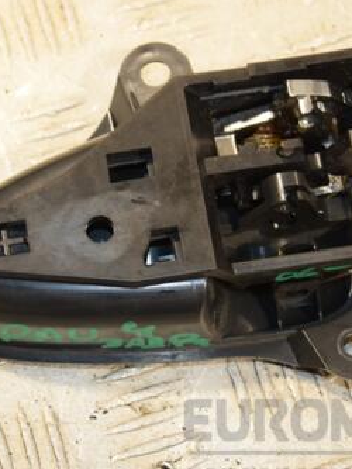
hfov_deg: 11.0
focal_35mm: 135
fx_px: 1829
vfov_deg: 14.6
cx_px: 158
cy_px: 232
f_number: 5
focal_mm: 52
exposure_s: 1/200
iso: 800
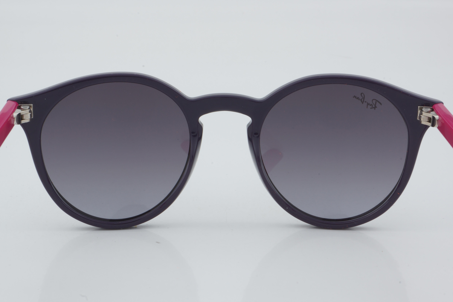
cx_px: 226
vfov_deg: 16.6
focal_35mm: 82
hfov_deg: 24.6
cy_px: 151
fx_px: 1038
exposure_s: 1/4
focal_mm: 55
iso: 100
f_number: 29
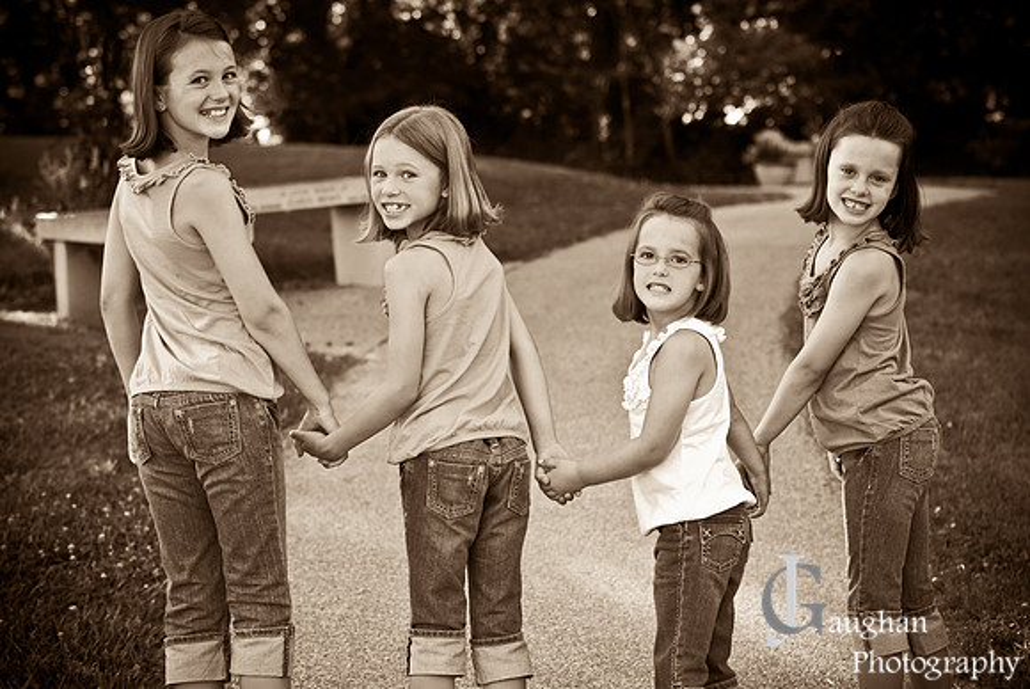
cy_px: 344
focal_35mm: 105
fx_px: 3007
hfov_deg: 19.4
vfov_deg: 13.1
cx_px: 515
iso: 160
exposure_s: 1/60
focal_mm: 70
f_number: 3.5
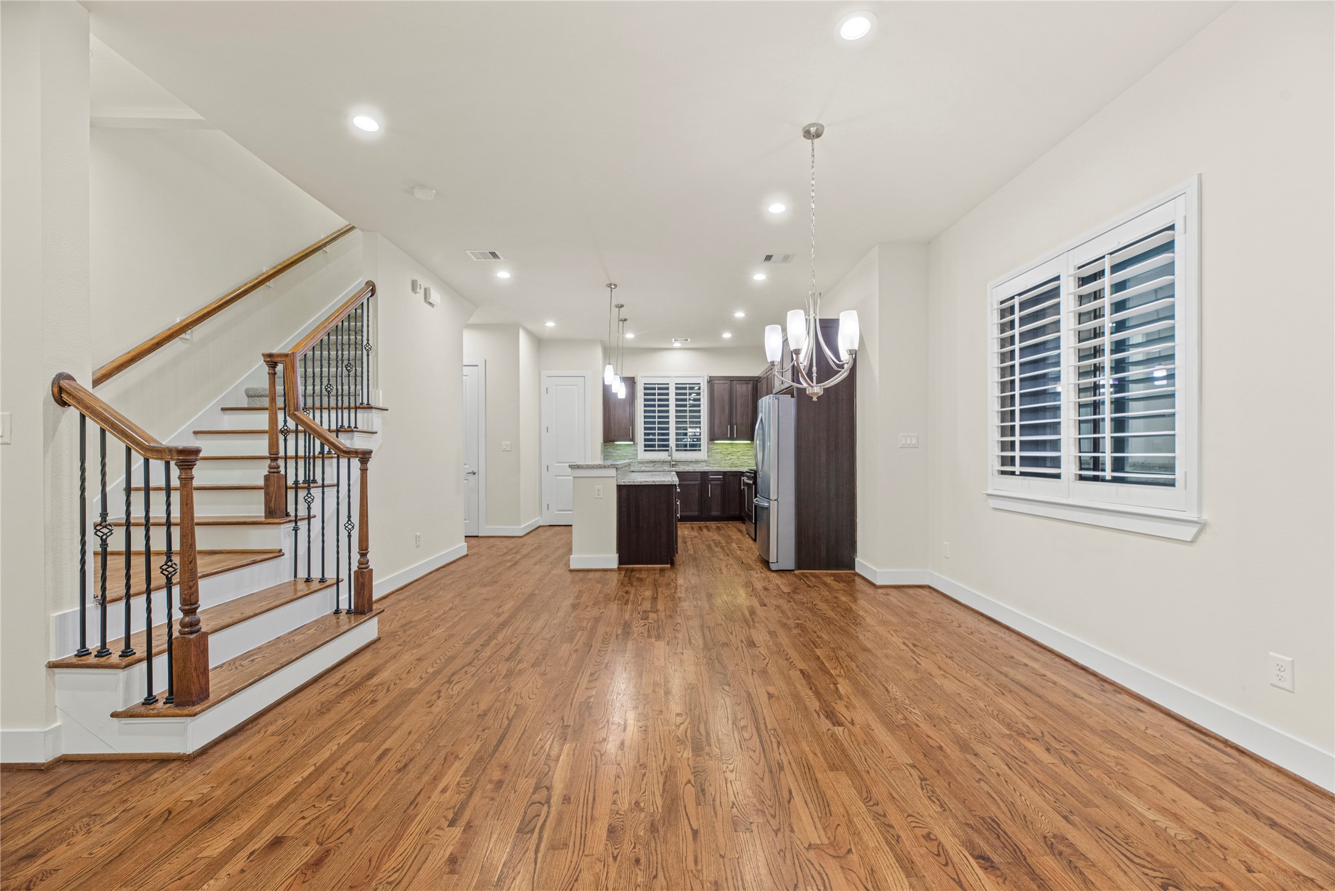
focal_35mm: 14
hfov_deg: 104.2
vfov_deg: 81.2
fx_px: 519
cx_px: 668
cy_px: 446
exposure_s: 1/3
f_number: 8
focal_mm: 14
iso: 800
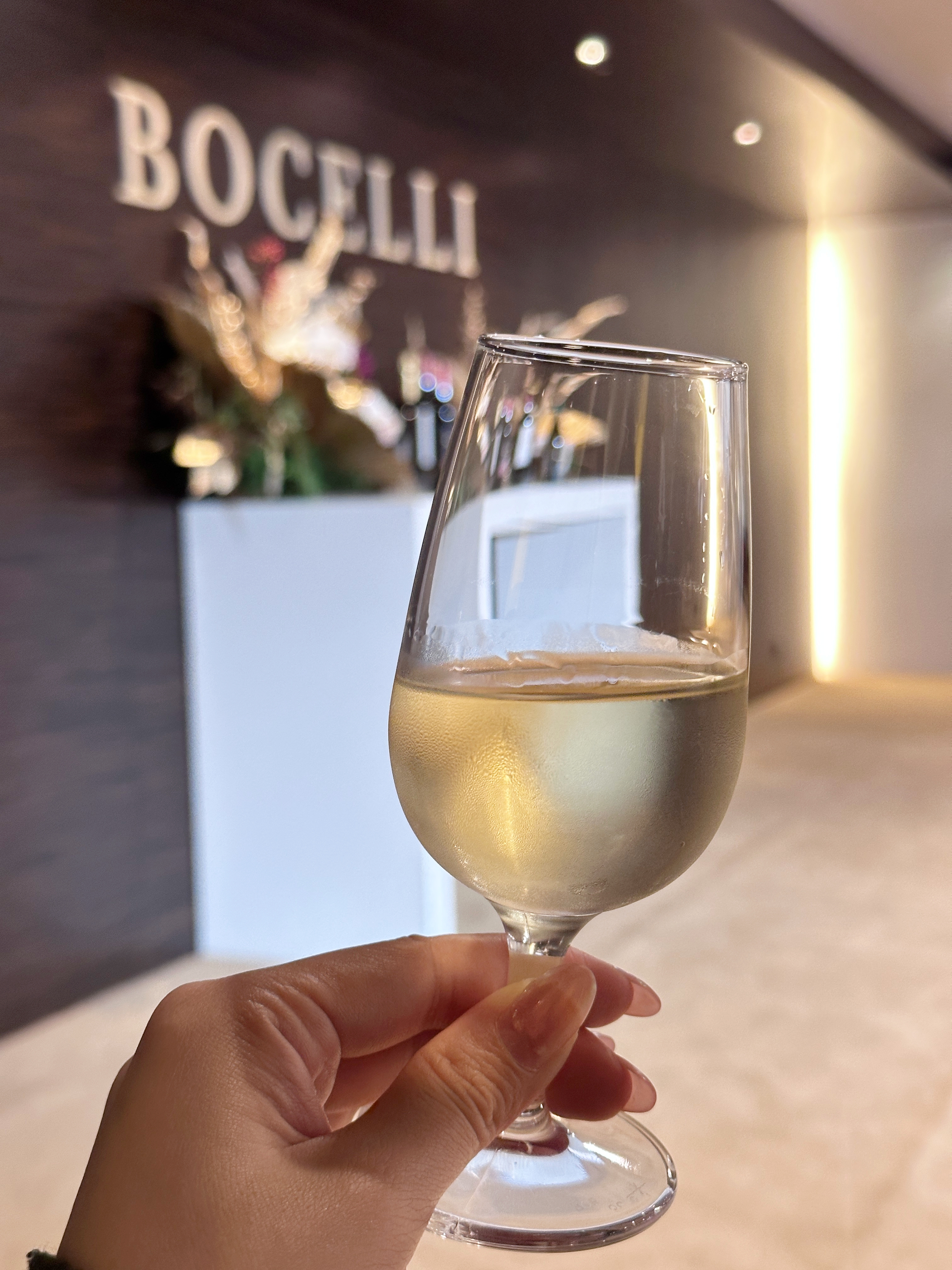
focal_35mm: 48
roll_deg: +1.2
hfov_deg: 30.3
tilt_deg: -5.9
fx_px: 1760
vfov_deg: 39.7
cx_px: 476
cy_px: 635
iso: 200
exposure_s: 1/40
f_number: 1.78
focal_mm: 6.86
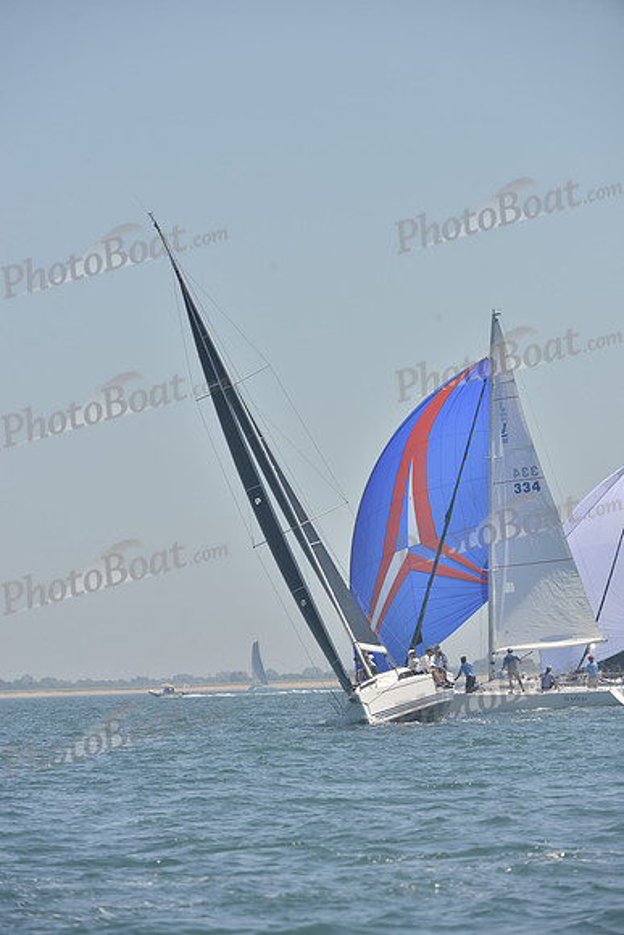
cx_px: 312
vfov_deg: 8.6
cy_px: 468
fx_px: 6236
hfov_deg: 5.7
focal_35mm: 240
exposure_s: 1/1000
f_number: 8
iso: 280
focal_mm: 240
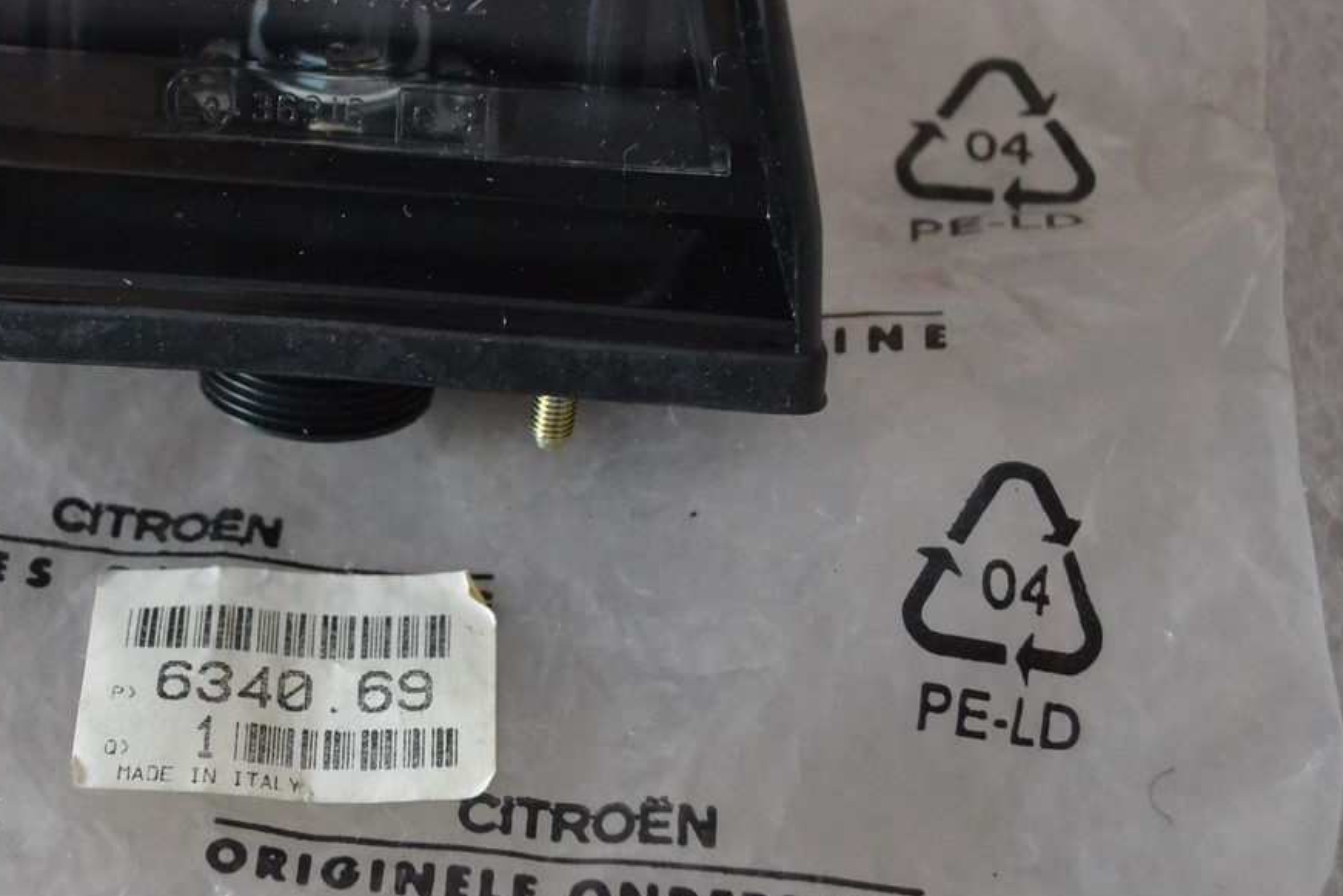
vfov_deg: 20.9
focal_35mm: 65
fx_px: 2426
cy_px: 319
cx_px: 356
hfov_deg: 30.5
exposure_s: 1/50
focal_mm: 28
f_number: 4.5
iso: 3200
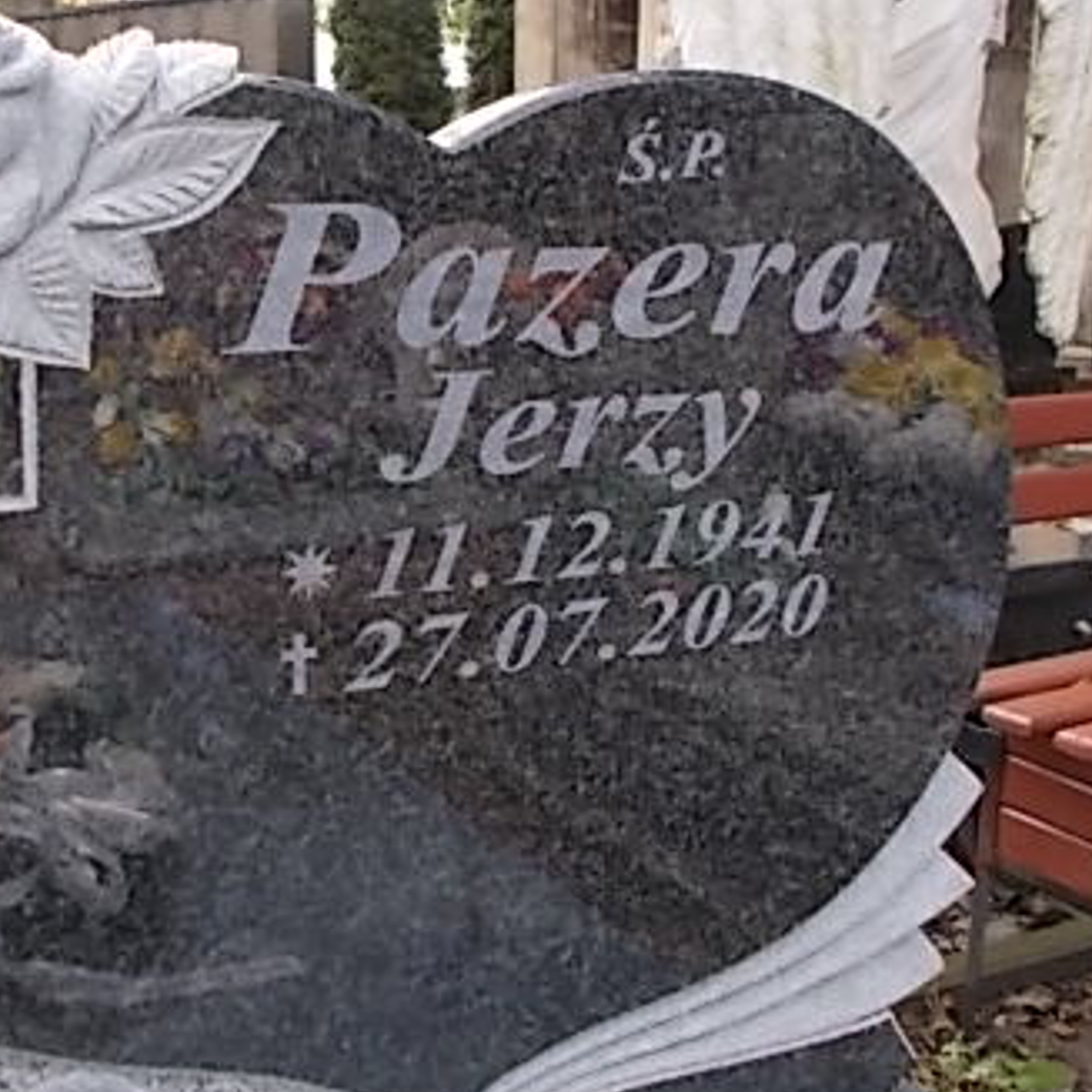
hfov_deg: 36.7
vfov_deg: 37.5
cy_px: 474
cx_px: 277
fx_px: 1606
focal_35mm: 45
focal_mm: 4.6
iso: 80
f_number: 3.2
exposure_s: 1/125
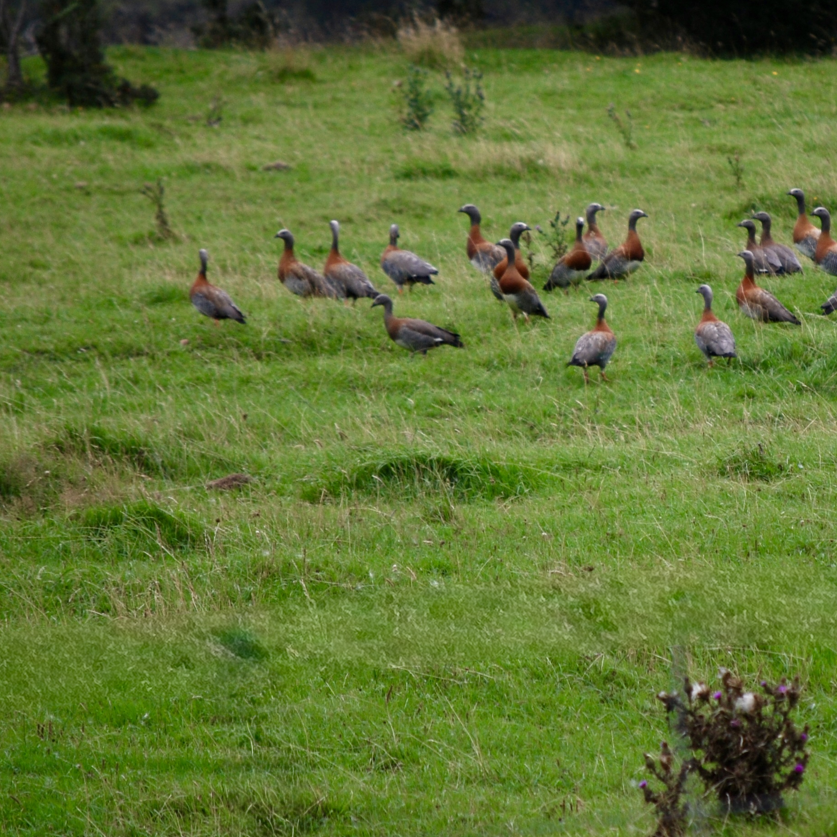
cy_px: 312
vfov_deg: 3.3
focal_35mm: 538
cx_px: 631
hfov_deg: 3.3
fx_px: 14718
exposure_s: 1/500
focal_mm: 200
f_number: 5.6
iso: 200
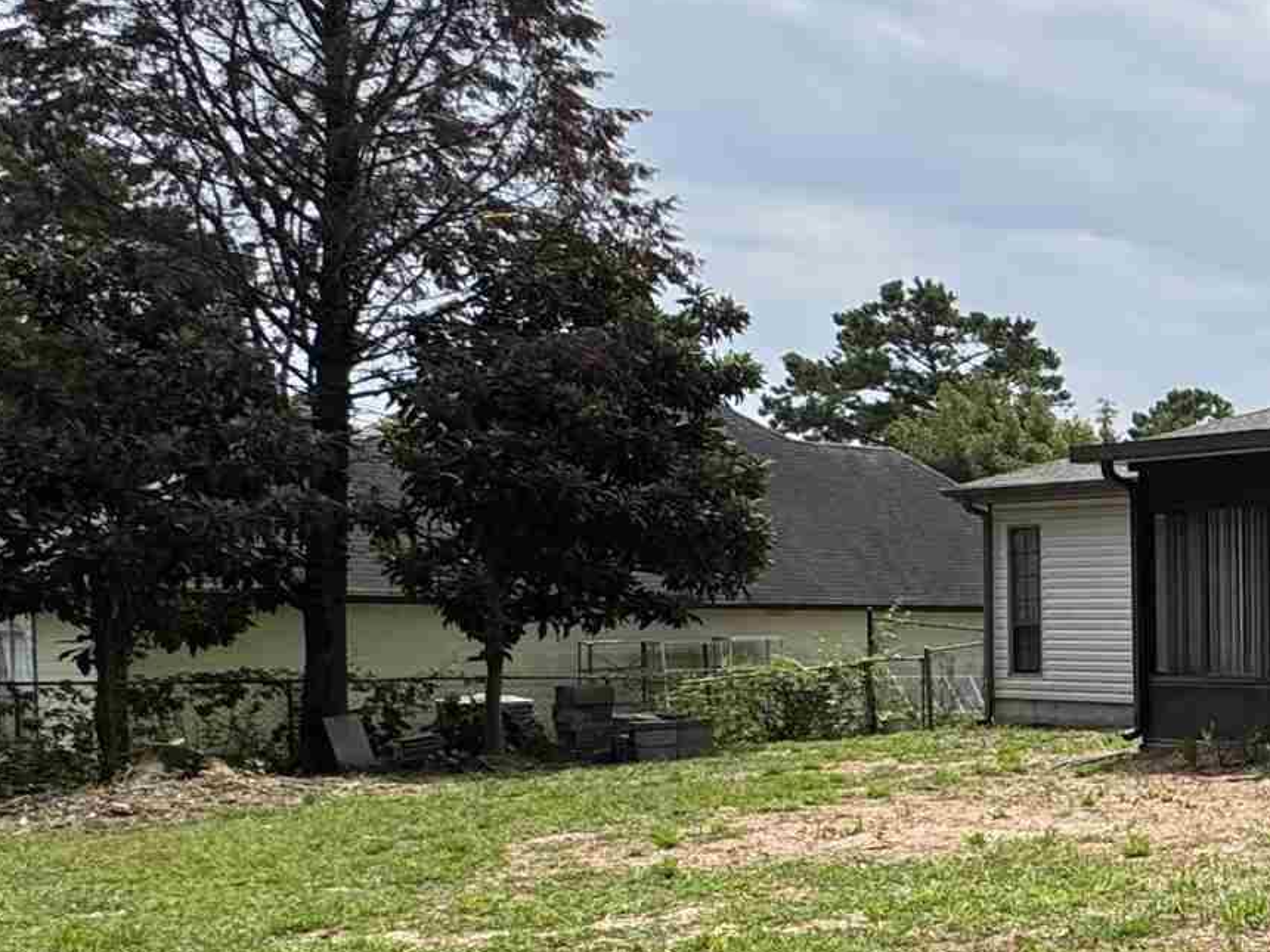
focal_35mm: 50
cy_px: 701
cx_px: 1858
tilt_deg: -2.3
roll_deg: -0.3
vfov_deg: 28.7
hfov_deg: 27.6
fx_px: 1834
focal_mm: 2.22
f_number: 2.2
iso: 50
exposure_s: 1/2028
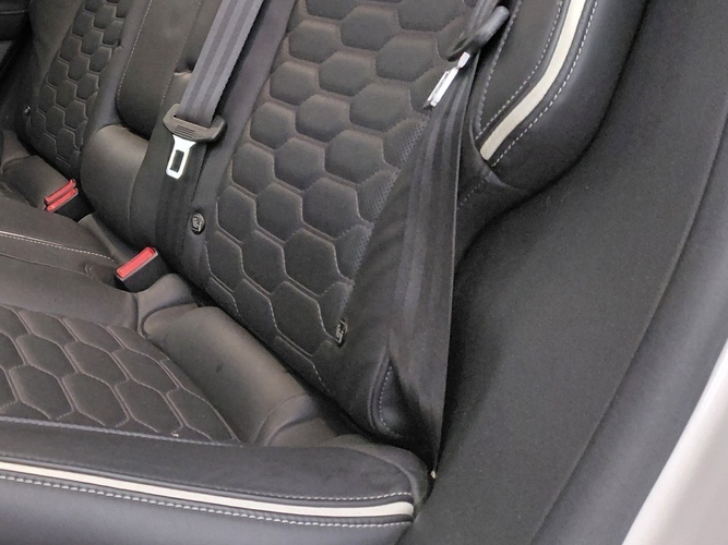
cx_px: 11
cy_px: -1
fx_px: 1135
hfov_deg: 32.8
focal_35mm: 54
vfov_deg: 25.7
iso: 320
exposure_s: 1/30
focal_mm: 4.69
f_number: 1.8
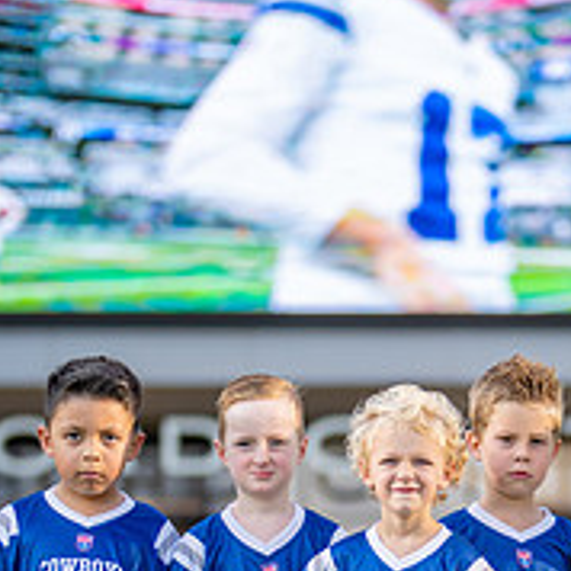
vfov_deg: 9.7
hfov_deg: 9.7
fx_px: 3341
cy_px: 641
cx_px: 545
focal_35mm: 179
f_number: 1.2
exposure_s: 1/3200
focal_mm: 50
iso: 125
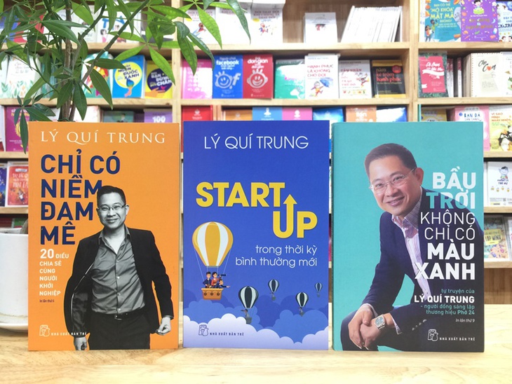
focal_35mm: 29
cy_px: 192
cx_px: 256
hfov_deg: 61.6
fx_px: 429
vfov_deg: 48.3
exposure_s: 1/17
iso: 50
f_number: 2.2
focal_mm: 4.15
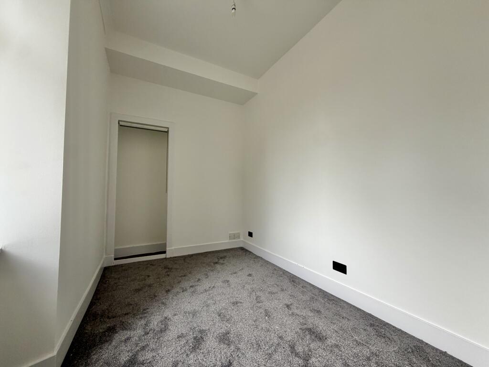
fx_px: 198
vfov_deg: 85.7
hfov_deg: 102.1
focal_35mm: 14
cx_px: 244
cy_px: 184
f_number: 2.2
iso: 160
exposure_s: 1/121
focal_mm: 2.22
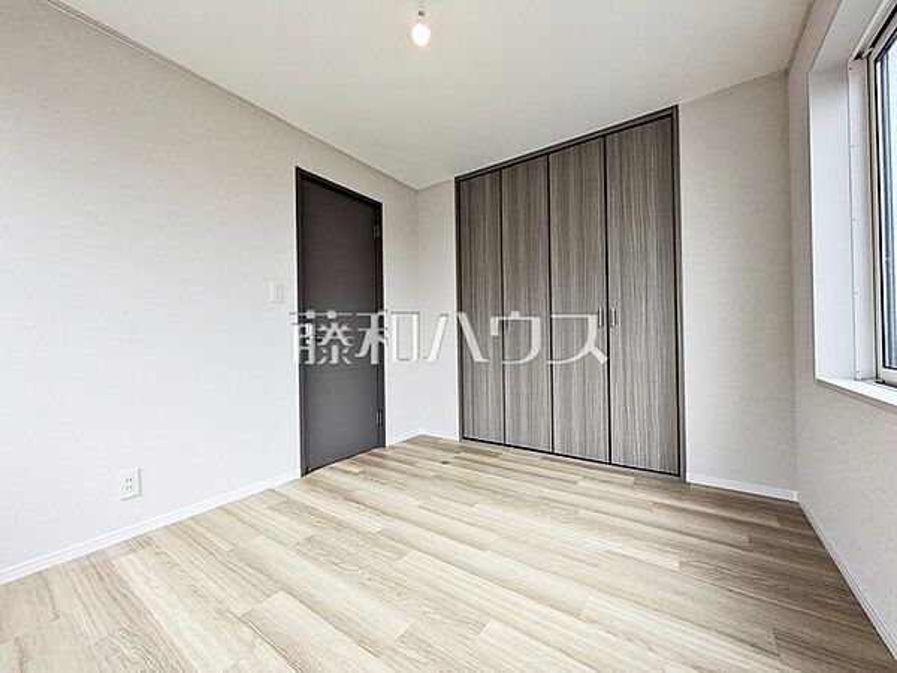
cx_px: 448
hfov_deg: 102.1
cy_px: 336
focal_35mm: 14
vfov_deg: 85.7
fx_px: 363
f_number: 2.2
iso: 49
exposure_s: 1/262
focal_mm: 1.83
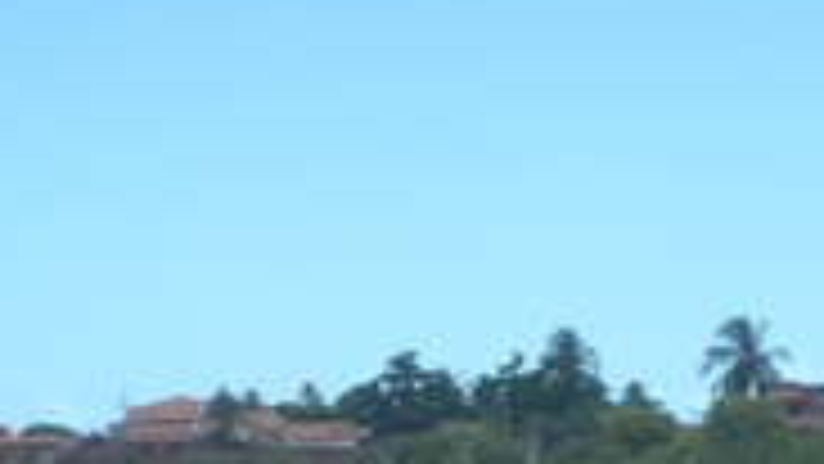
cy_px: 646
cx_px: 54
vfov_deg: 11.8
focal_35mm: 99
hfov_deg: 21.0
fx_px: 2163
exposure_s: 1/250
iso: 100
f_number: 8
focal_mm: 18
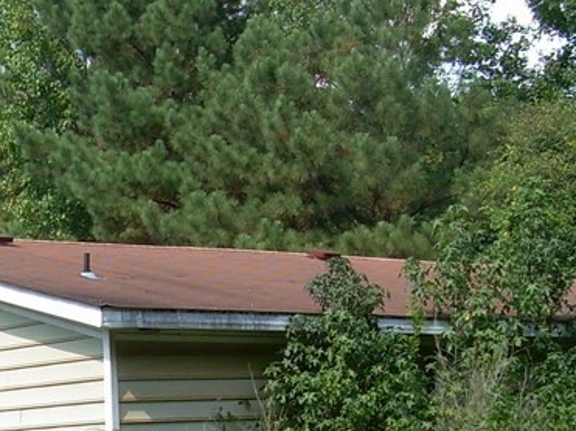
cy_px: 417
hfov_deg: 18.4
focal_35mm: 105
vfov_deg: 13.9
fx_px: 1747
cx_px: 36
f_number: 4.6
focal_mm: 6.3
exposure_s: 1/162
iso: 50
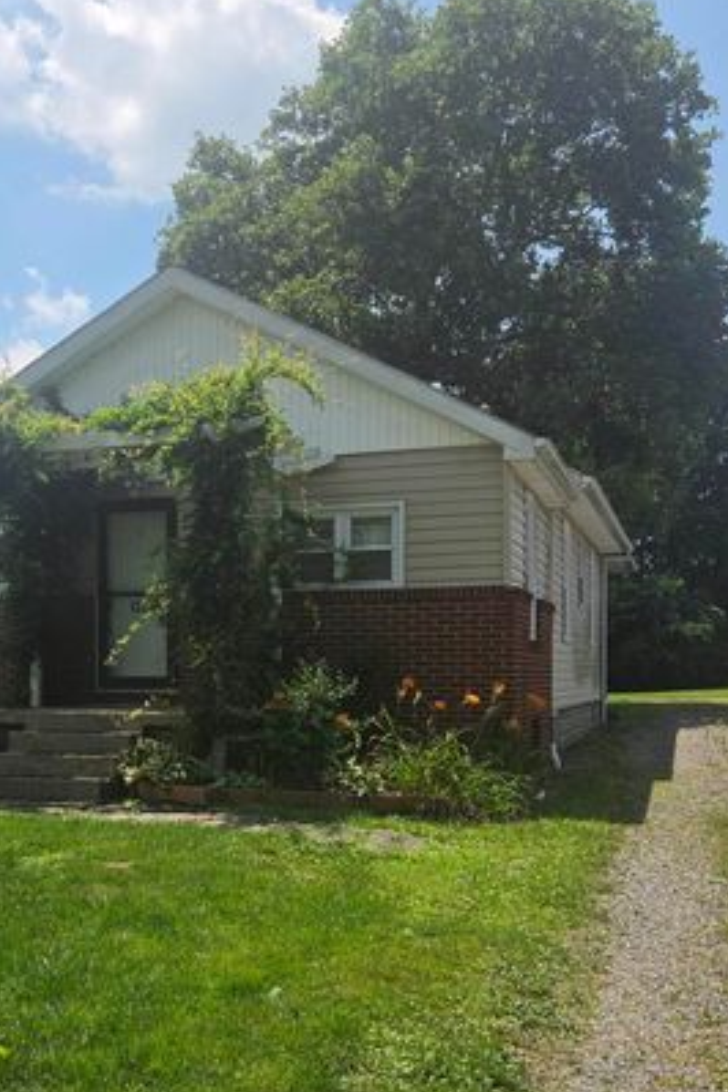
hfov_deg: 33.1
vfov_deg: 47.9
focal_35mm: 40
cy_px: 702
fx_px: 1213
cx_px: 244
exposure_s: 1/6839
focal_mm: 5.4
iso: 80
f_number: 1.8
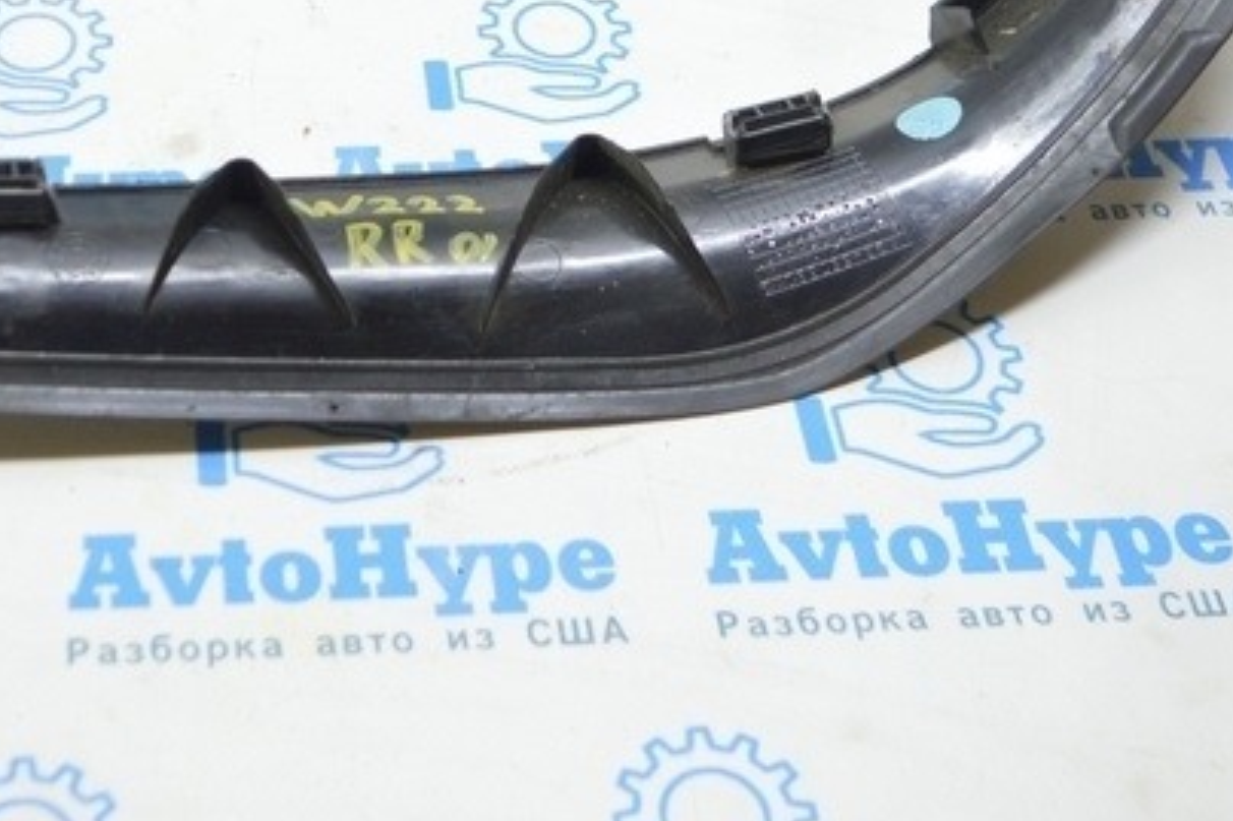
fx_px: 2602
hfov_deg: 26.1
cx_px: 232
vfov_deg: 17.2
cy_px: -139
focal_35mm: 76
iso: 400
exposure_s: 1/40
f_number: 3.5
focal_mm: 20
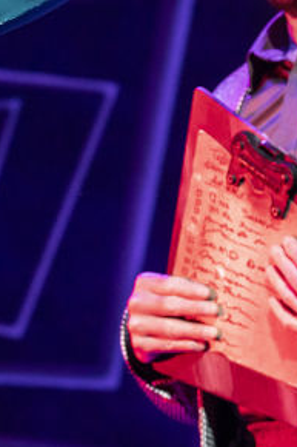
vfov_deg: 3.9
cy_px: 240
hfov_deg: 2.6
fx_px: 6603
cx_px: -192
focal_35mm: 533
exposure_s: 1/320
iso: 500
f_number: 4.5
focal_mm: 103
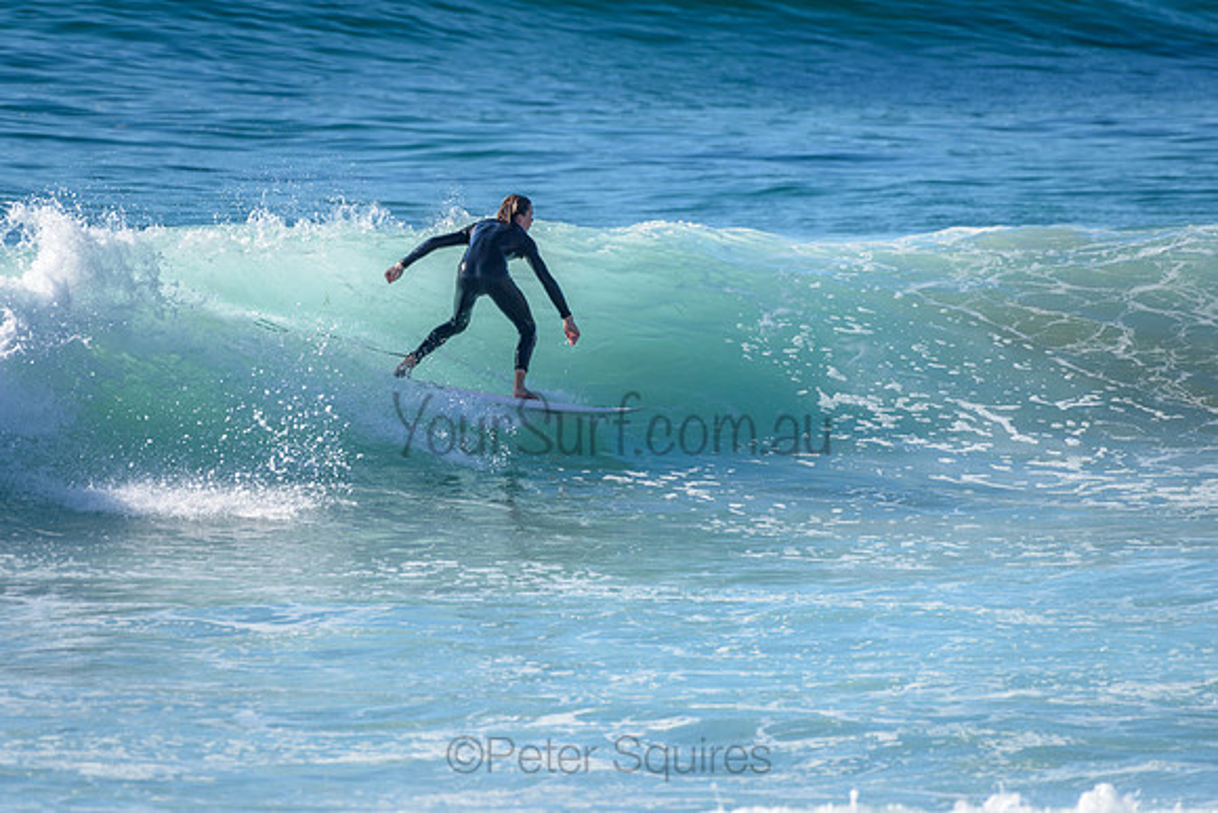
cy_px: 345
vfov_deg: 2.2
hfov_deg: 3.4
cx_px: 472
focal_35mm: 613
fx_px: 20737
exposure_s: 1/2000
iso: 220
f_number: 5.6
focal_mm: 500
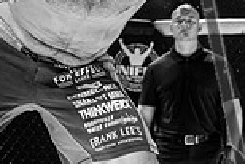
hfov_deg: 11.8
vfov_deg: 7.9
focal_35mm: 173
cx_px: 196
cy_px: -39
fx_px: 1178
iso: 1250
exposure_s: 1/1000
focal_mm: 46
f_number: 2.8
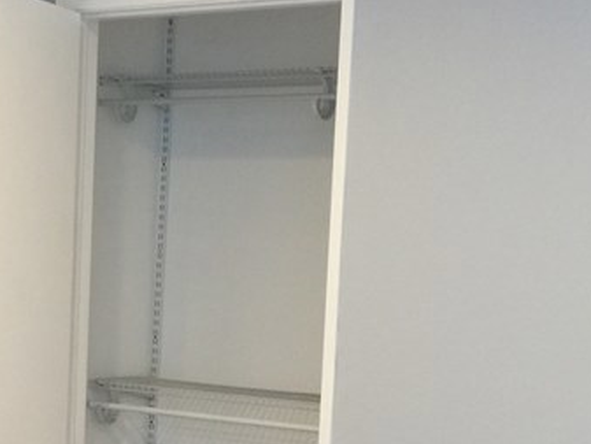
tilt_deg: -5.3
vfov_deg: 16.4
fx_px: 1503
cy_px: 444
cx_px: 265
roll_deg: -3.7
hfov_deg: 22.2
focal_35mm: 88
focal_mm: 4.15
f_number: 2.2
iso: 32
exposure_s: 1/15
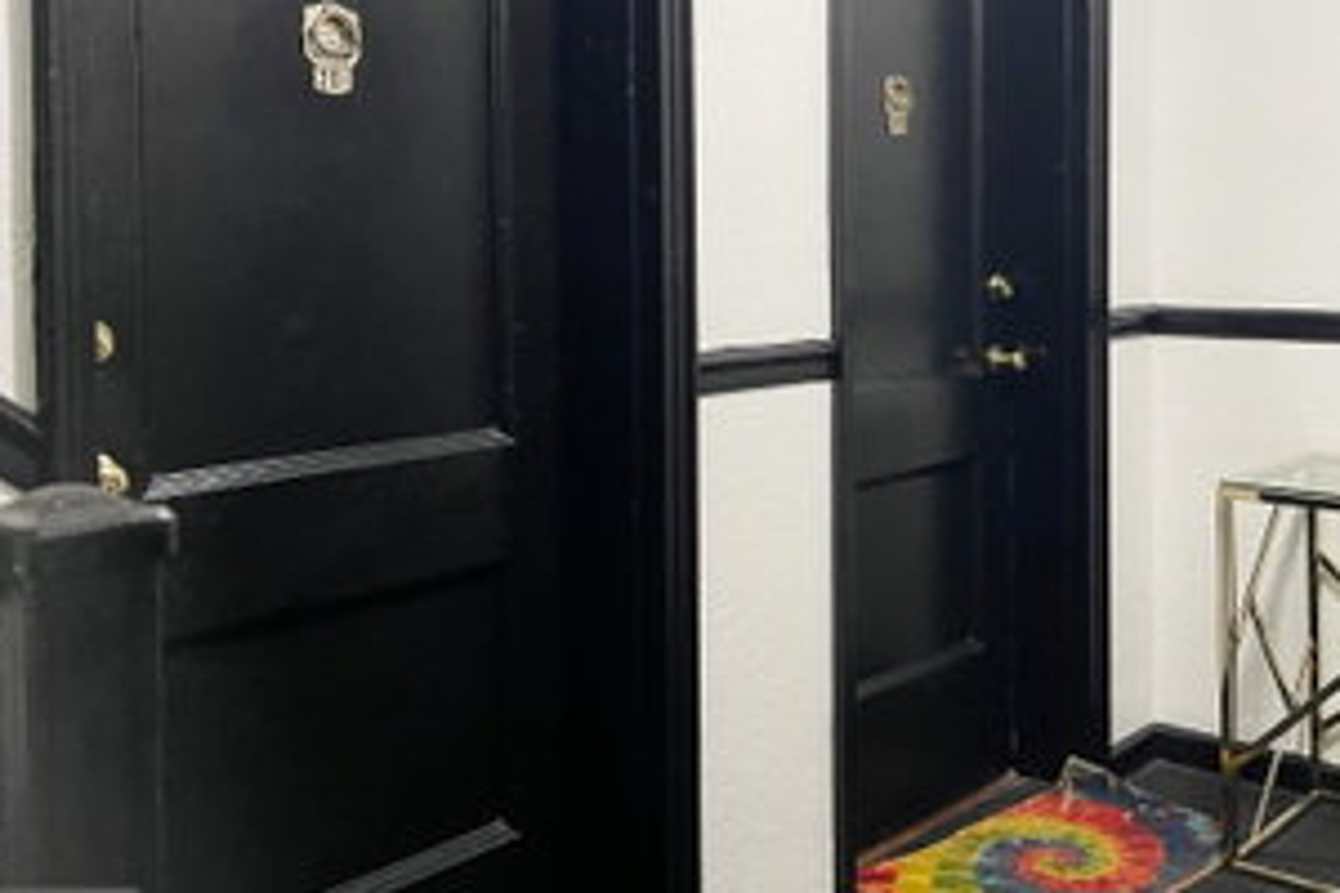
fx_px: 1377
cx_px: 860
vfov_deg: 35.3
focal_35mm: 37
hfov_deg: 51.2
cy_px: 250
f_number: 1.6
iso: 500
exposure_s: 1/60
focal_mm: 5.1
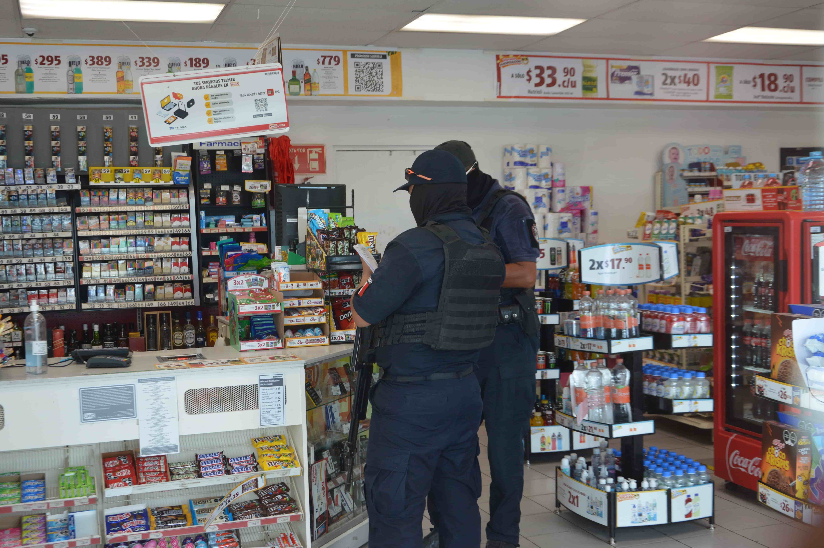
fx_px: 960
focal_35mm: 42
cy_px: 274
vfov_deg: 31.8
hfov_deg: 46.4
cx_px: 412
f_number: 5
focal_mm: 28
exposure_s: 1/100
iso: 400
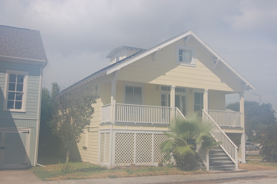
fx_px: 315
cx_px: 144
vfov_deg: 32.6
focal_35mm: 41
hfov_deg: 47.4
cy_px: 90
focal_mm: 26
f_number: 10
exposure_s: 1/400
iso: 200
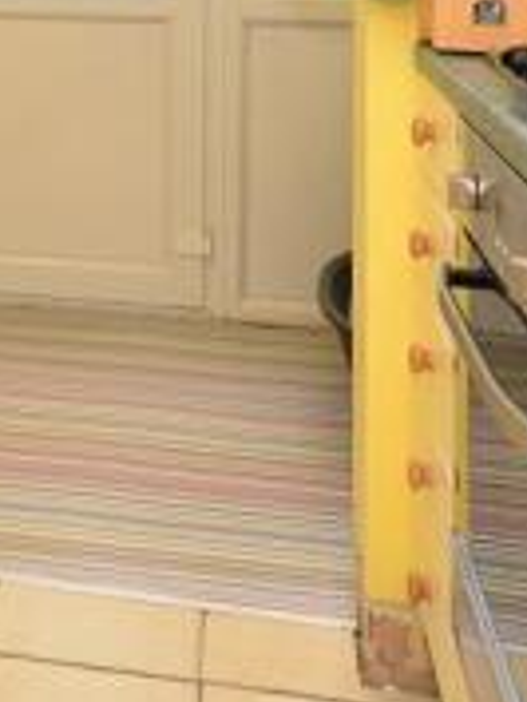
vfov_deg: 26.9
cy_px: -131
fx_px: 1298
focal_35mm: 64
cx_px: -44
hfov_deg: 21.8
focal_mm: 12
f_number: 5.6
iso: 200
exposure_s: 1/100
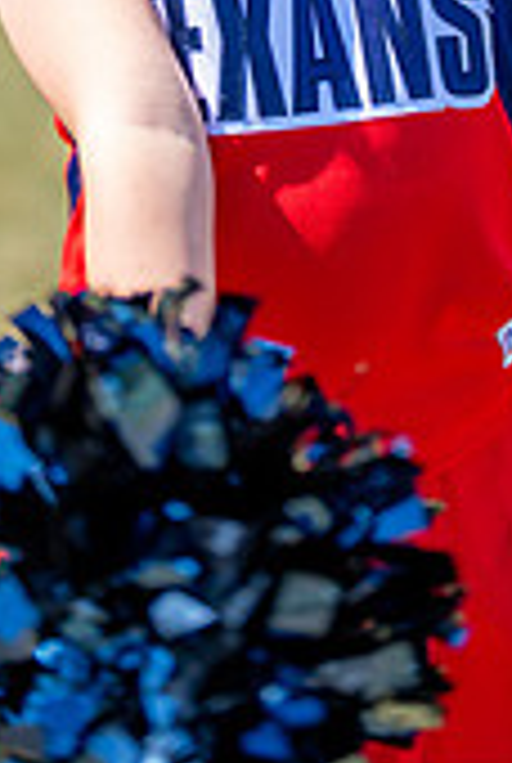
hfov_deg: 10.4
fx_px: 2804
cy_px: -193
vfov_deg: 14.9
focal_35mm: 132
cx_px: 310
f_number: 1.2
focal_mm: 50
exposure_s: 1/6400
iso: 160
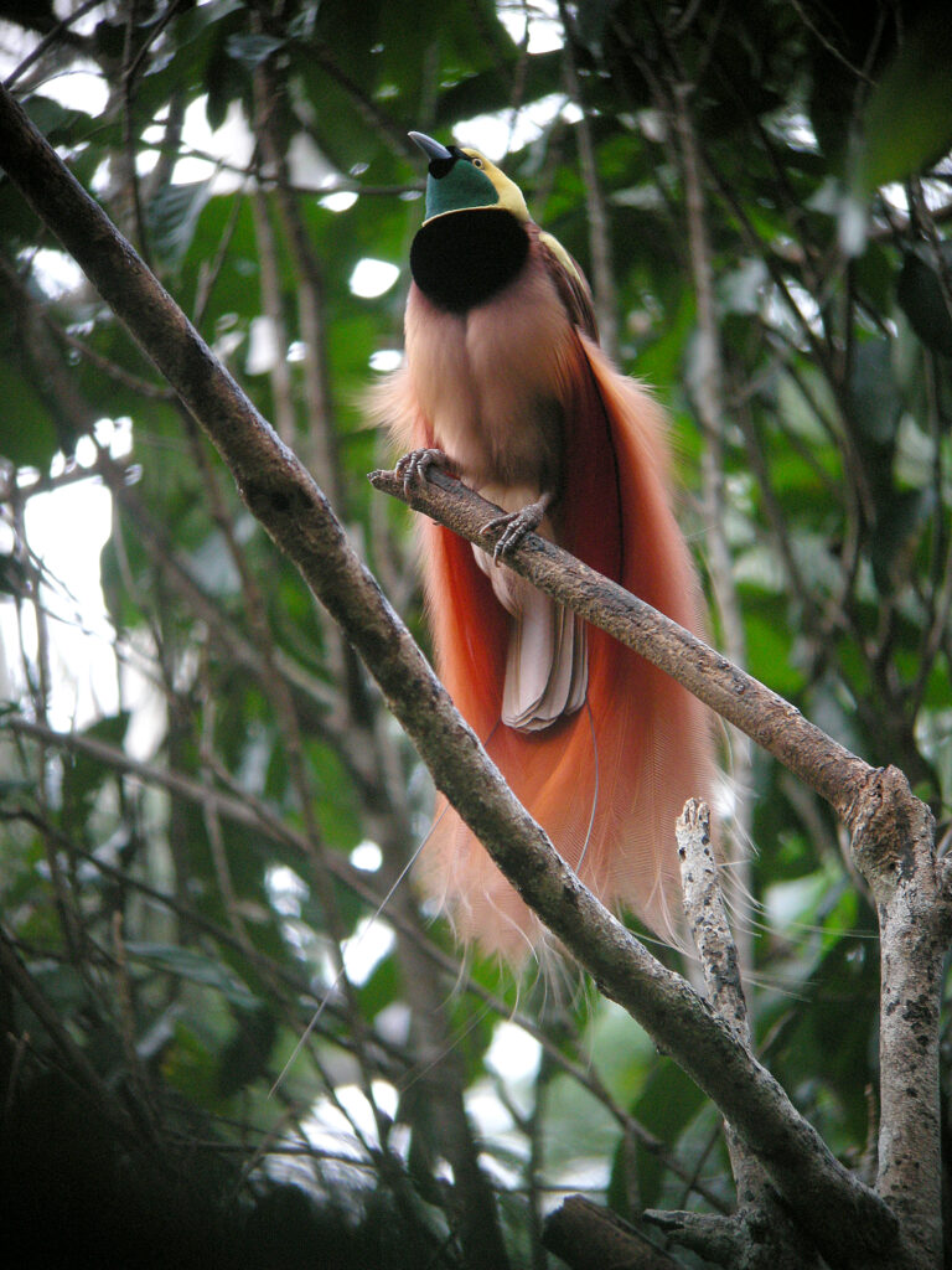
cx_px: 476
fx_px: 1320
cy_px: 635
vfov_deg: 51.4
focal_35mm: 36
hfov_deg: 39.7
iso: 200
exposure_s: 1/8
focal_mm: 7.5
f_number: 2.7
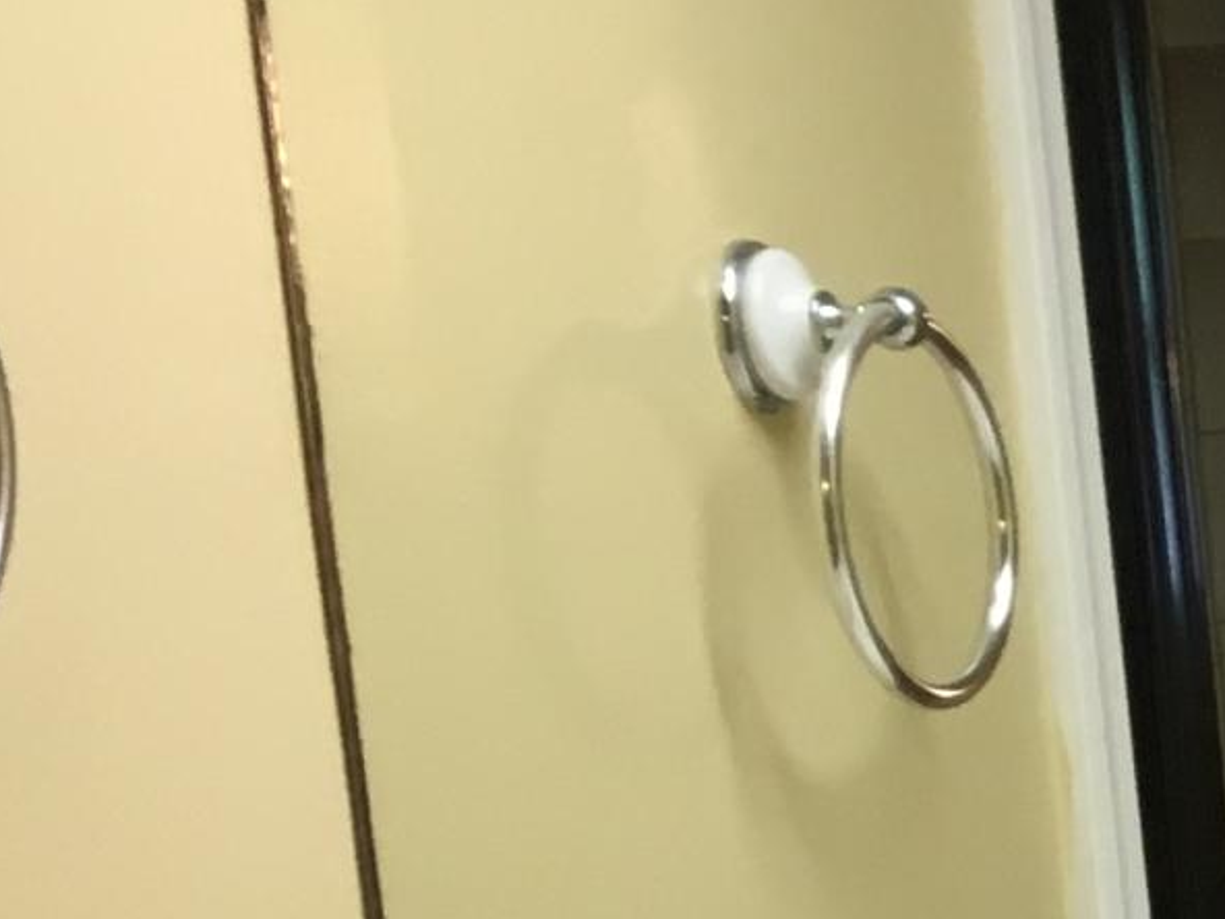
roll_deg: +2.7
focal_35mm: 147
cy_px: 1859
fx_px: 5202
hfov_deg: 11.6
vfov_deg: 9.4
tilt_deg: -12.0
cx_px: 2698
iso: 50
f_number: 2.2
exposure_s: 1/30
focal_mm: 4.15
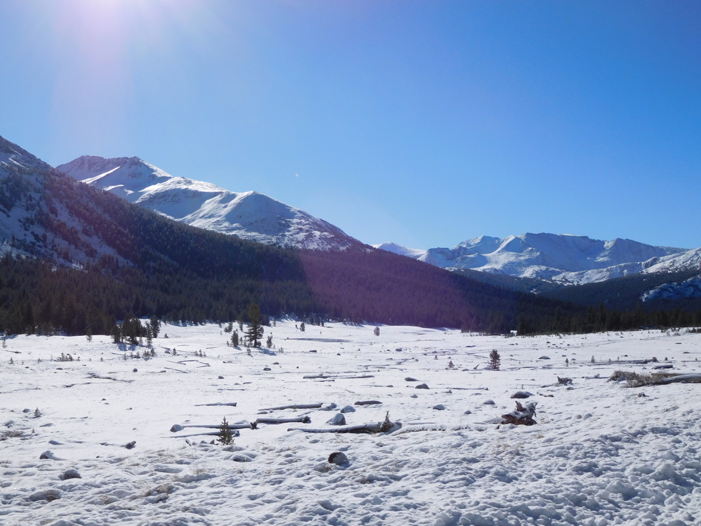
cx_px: 350
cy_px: 263
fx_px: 810
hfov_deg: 46.8
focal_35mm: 40
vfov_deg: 36.0
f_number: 7.8
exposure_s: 1/800
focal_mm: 7.1
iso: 125
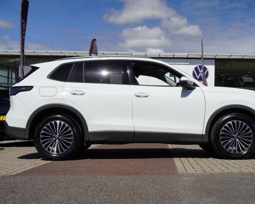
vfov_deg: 30.5
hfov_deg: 37.6
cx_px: 143
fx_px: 374
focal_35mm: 50
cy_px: 102
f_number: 11
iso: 100
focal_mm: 29
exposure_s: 1/125
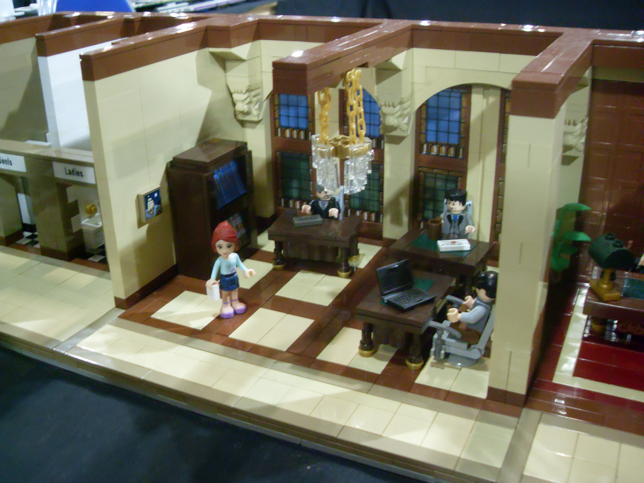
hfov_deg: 50.1
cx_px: 322
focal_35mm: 37
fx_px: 688
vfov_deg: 38.7
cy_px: 242
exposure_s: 1/6
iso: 200
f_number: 2.8
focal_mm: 6.3
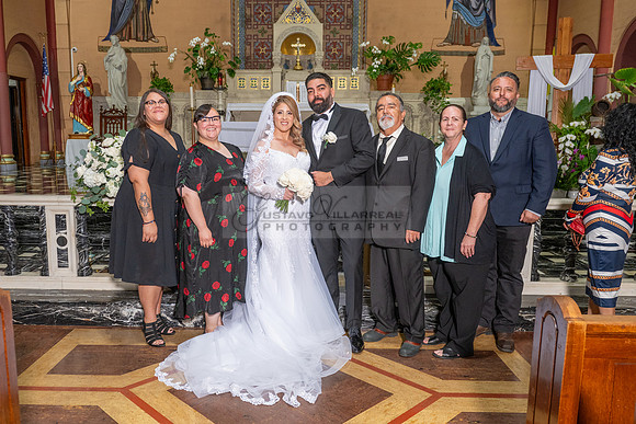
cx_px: 286
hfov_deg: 63.1
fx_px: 517
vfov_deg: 44.7
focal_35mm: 29
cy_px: 208
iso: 800
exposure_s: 1/200
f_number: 4
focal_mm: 24
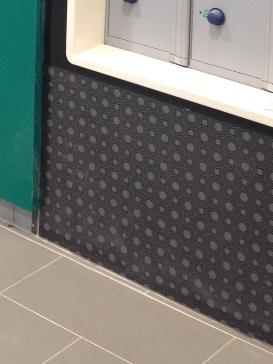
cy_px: -181
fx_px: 1094
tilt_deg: -4.9
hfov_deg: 13.9
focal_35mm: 104
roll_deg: -0.3
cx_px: -24
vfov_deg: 17.1
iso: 64
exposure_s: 1/20
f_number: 2.4
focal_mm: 4.12
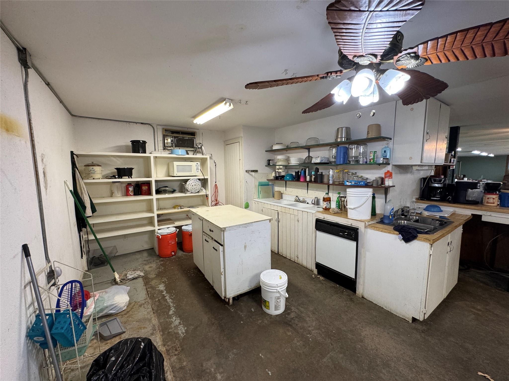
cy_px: 190
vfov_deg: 85.7
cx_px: 254
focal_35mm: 14
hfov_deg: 102.1
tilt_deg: -6.6
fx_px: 206
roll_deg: +0.3
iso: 200
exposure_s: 1/60
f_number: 2.2
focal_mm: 2.22
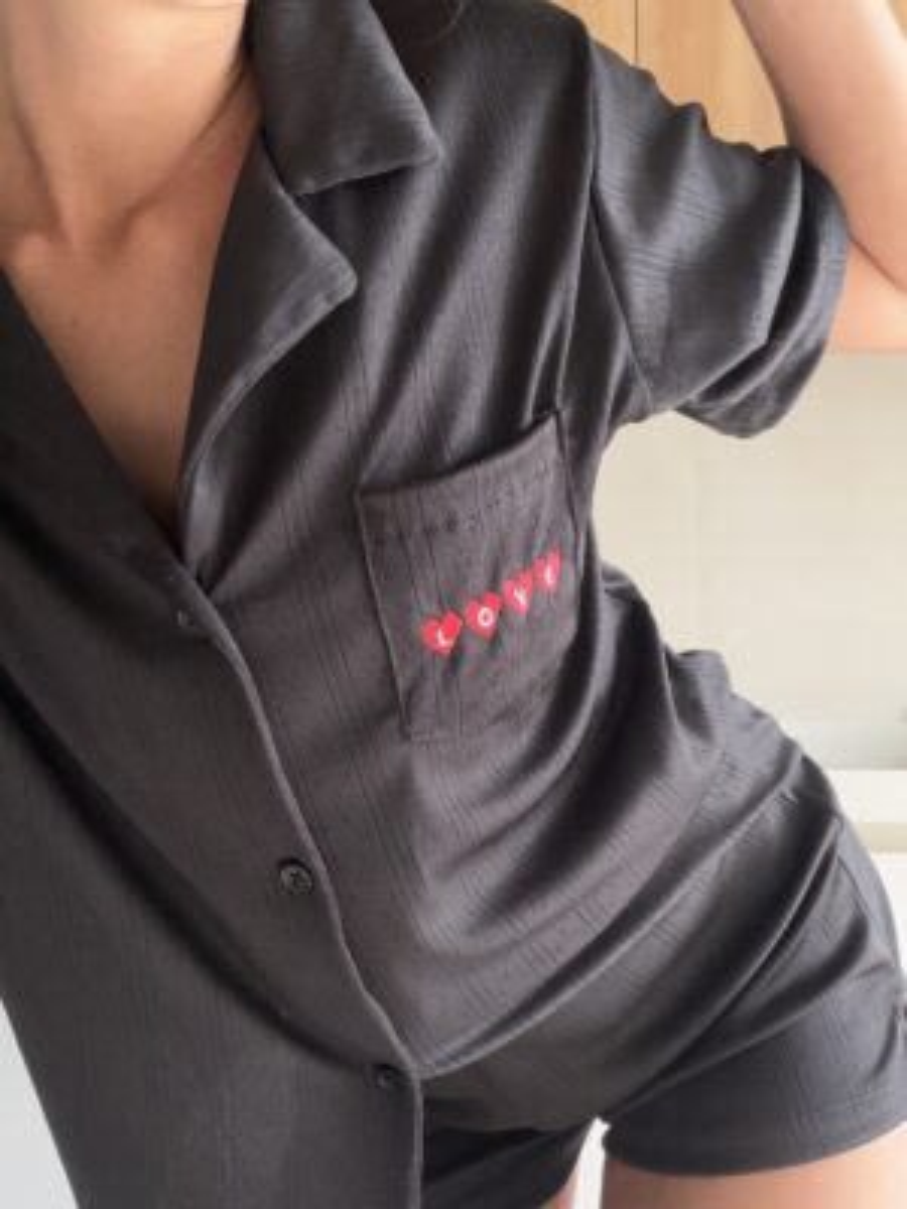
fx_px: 1048
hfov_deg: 46.8
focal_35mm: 30
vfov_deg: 60.0
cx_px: 454
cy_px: 604
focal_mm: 2.71
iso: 100
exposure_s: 1/60
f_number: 1.9
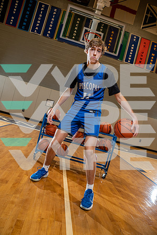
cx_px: 78
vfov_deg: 63.7
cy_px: 118
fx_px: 190
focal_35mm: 29
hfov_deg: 45.0
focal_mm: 29
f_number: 4
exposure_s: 1/125
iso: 400
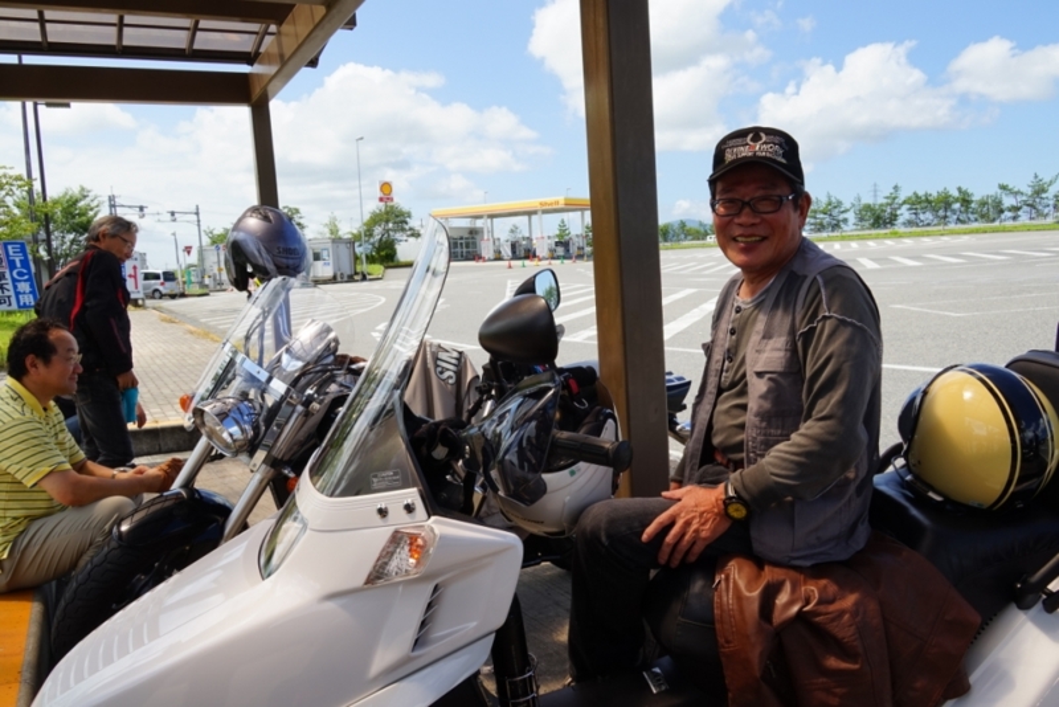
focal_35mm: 28
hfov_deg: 65.5
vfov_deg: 46.4
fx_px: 824
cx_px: 530
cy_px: 354
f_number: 13
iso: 100
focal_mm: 19
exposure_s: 1/90
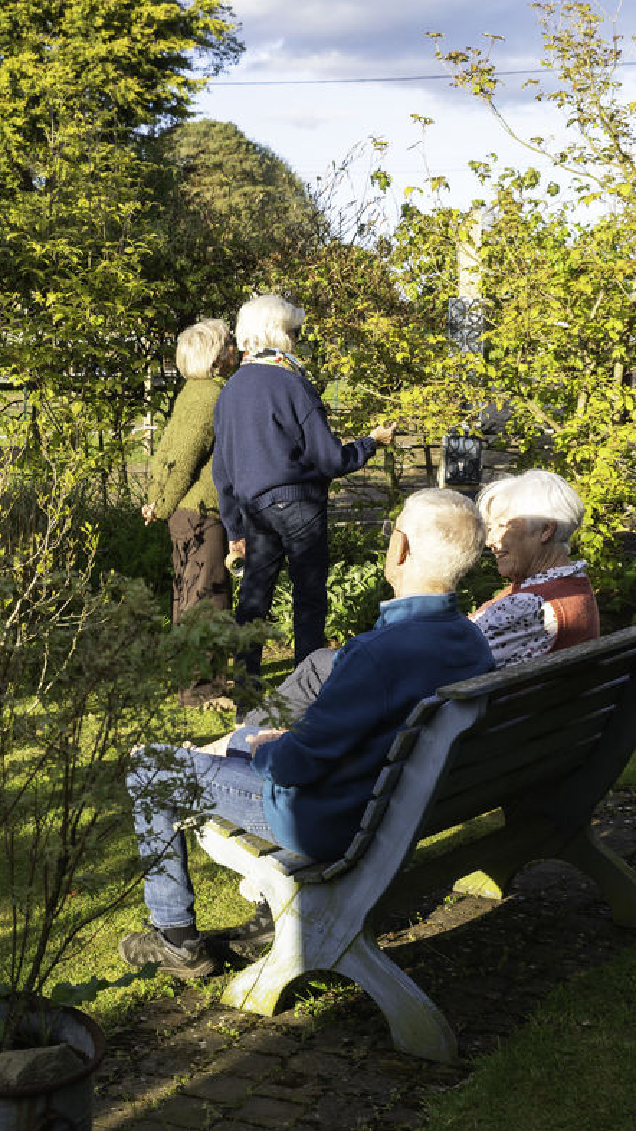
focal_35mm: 64
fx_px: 1919
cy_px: 563
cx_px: 49
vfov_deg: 32.8
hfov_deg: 18.5
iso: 320
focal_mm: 40
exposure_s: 1/640
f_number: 10
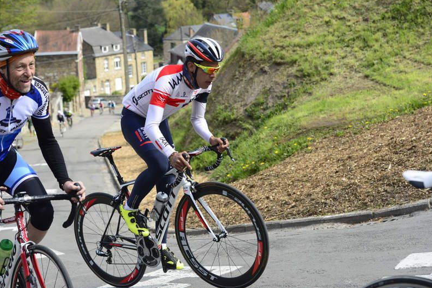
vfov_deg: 19.2
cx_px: 218
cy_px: 143
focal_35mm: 71
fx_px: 852
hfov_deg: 28.5
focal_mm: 70
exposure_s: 1/1000
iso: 400
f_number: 6.3
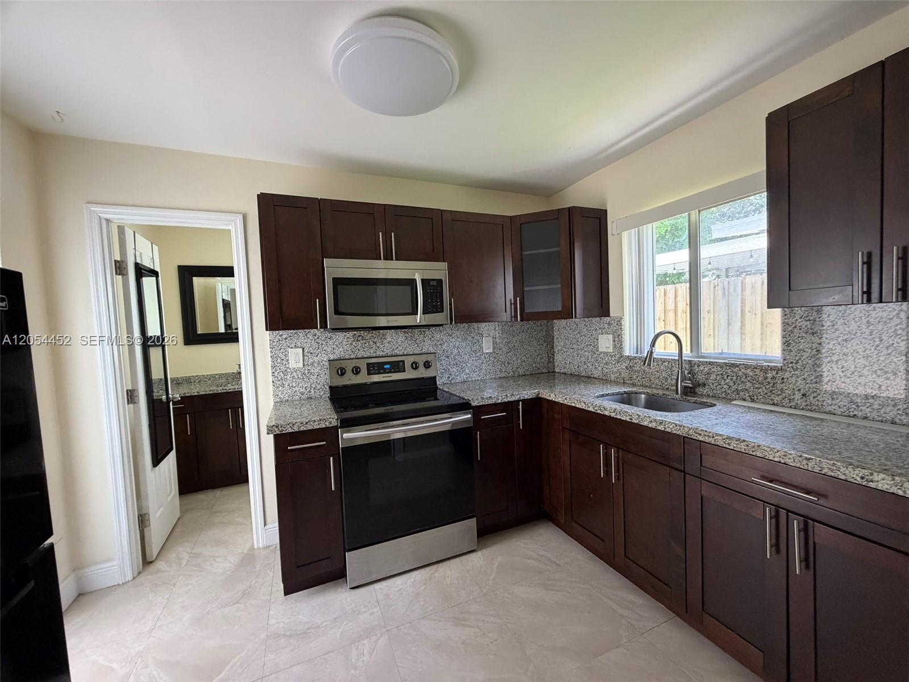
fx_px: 368
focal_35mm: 14
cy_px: 341
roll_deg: +3.0
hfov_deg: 102.1
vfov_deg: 85.7
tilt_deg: -4.0
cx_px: 454
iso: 400
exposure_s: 1/60
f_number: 2.2
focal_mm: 2.22
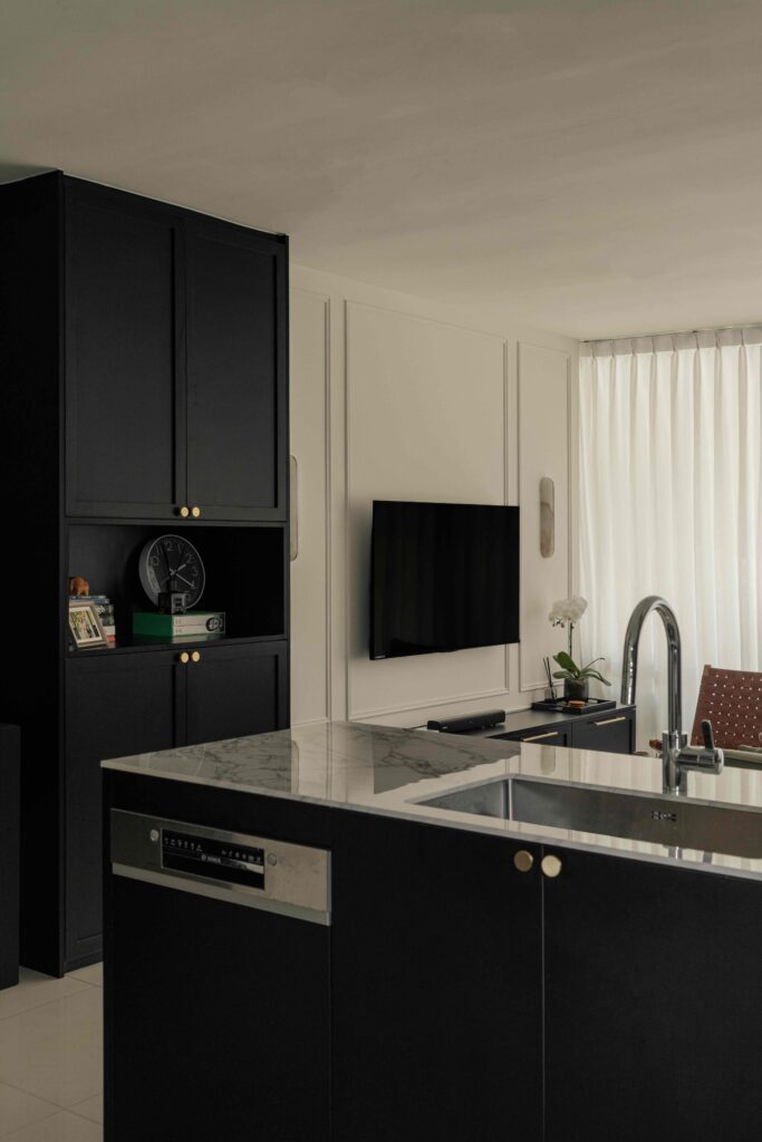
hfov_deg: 35.1
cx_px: 381
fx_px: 1206
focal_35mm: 38
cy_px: 571
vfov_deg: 50.7
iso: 400
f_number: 7.1
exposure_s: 1/8
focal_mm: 38
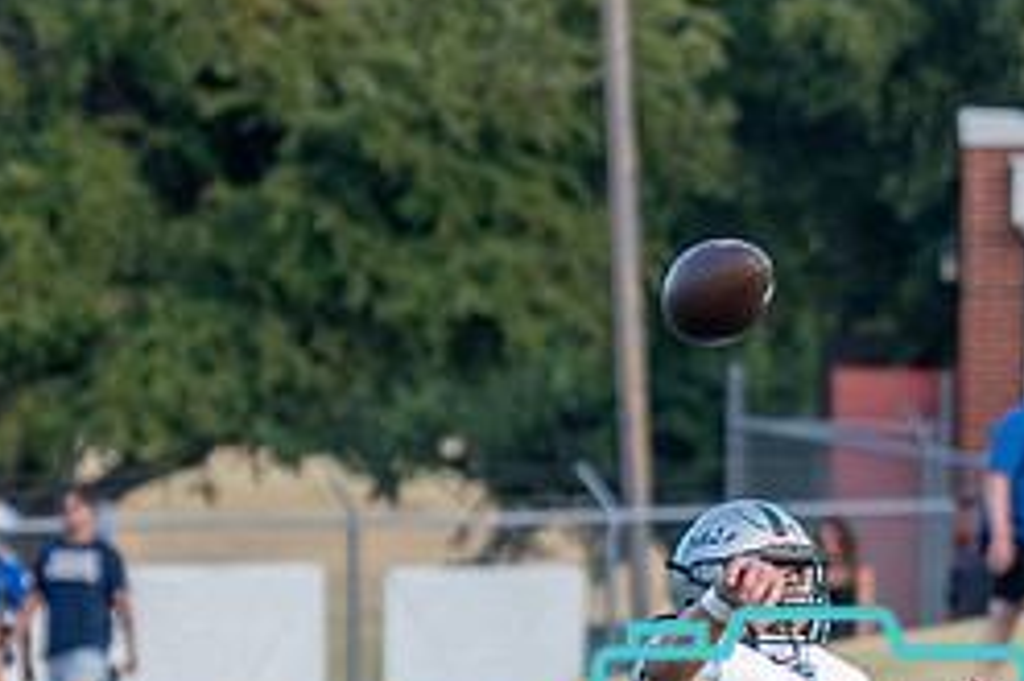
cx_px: 426
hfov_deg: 2.1
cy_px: 734
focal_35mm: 968
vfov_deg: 1.4
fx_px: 27515
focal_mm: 135
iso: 320
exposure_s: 1/1600
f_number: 2.8
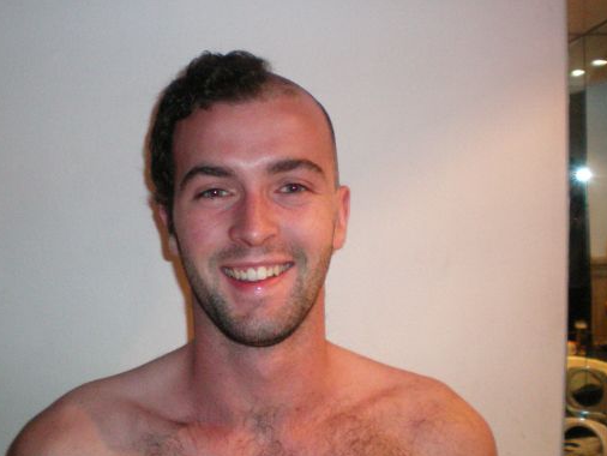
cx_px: 243
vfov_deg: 29.7
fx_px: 860
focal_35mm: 49
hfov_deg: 38.7
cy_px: 197
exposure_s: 1/60
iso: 400
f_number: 3.1
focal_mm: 6.3
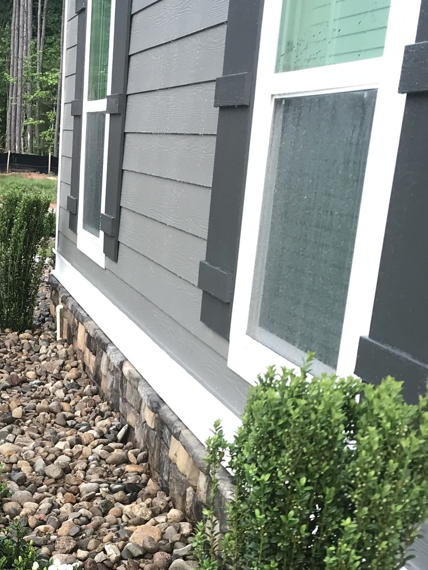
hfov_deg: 22.6
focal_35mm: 63
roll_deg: -1.4
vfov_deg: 28.8
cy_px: 569
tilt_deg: -20.9
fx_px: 1039
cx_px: 30
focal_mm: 3.99
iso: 25
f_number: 1.8
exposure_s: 1/40
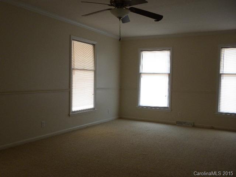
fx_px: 252
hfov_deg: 50.1
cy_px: 88
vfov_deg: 38.7
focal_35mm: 37
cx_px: 118
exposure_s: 1/58.5
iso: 199
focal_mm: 6.6
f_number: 3.5
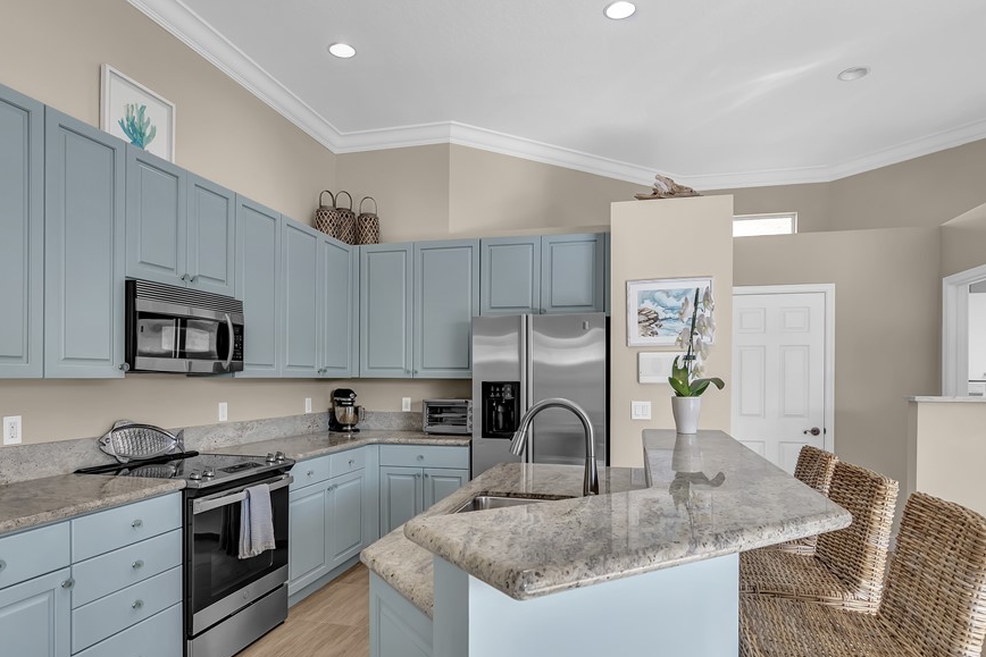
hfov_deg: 82.2
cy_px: 382
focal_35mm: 21
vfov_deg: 60.1
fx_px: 565
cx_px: 474
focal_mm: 11
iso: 320
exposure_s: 1/15
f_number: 6.3
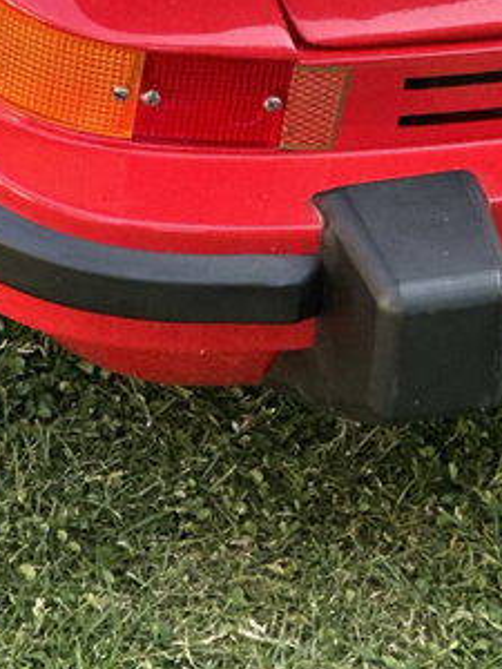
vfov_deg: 7.4
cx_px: 431
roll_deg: -6.8
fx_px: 5085
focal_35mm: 263
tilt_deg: -30.4
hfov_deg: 5.6
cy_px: -381
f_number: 2.8
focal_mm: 9
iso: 125
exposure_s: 1/121
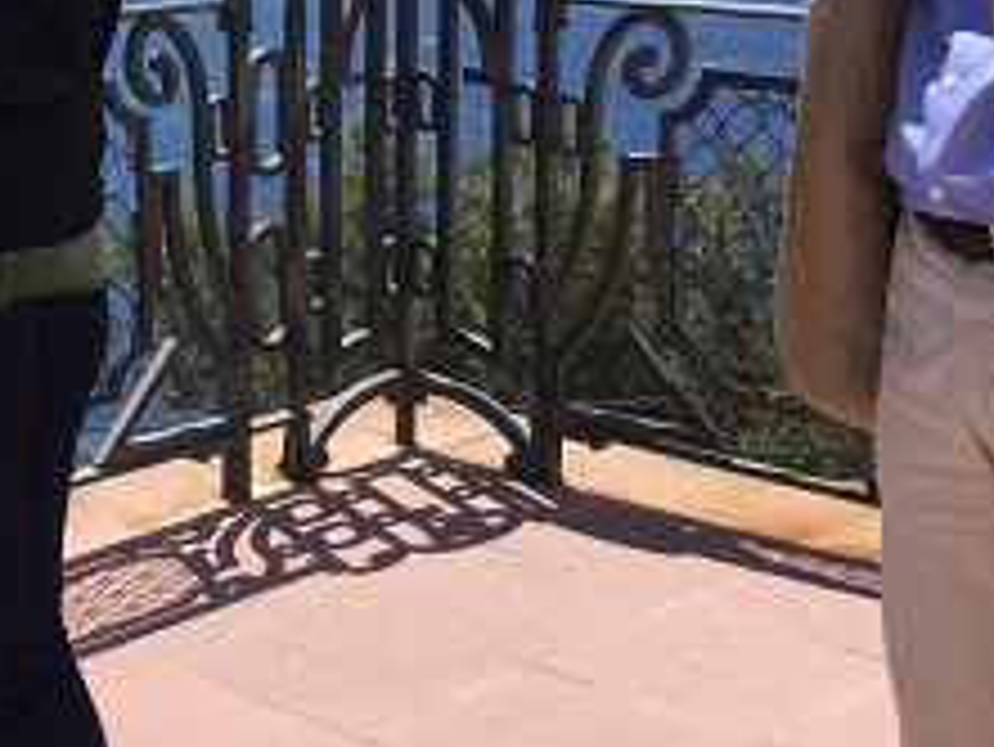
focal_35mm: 84
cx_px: -72
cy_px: -36
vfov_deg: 17.1
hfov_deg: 22.1
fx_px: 2413
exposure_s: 1/1431
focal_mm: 3.3
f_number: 2.4
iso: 25
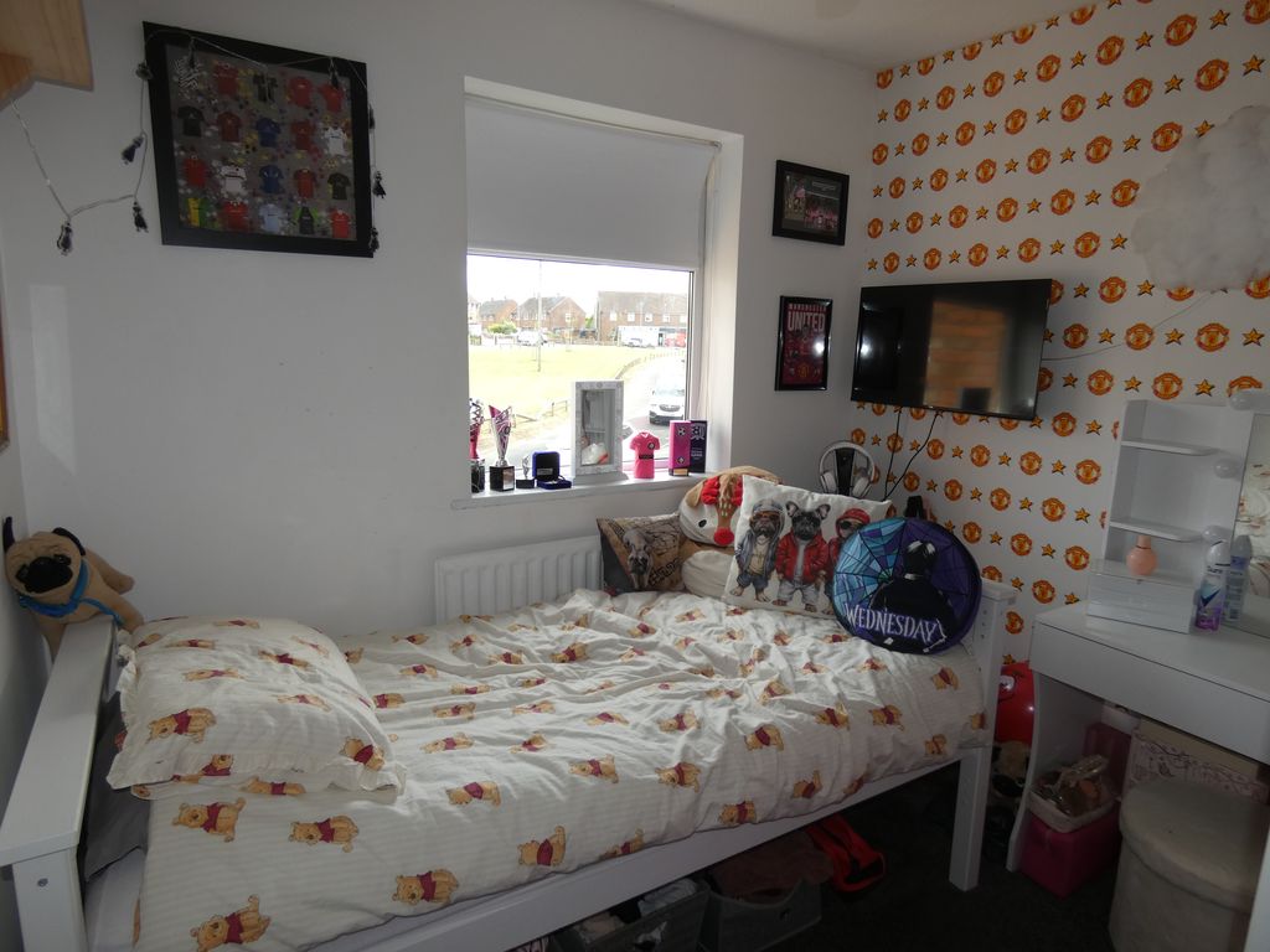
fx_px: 734
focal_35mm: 20
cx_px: 635
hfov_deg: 81.7
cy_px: 476
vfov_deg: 66.0
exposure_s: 1/125
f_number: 2.8
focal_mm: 3.6
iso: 80
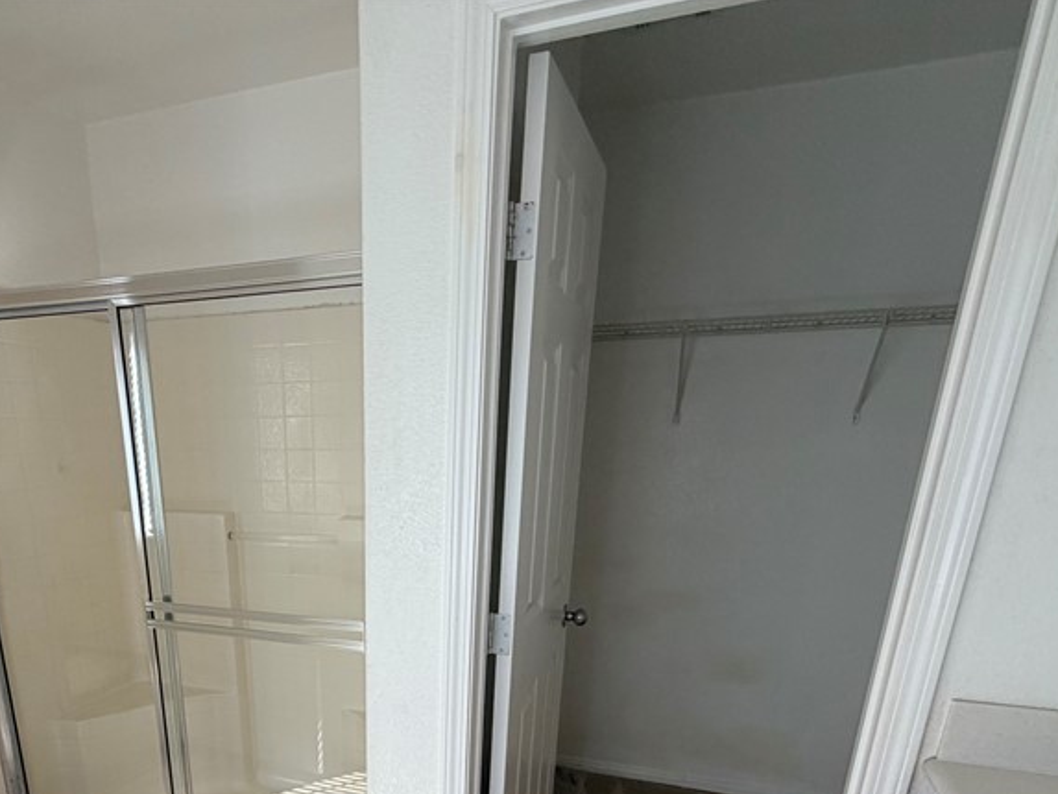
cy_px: 704
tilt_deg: -18.0
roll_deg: +0.2
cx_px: 371
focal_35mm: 25
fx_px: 764
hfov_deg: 67.8
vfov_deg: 49.4
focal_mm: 2.22
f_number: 2.2
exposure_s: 1/121
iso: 125
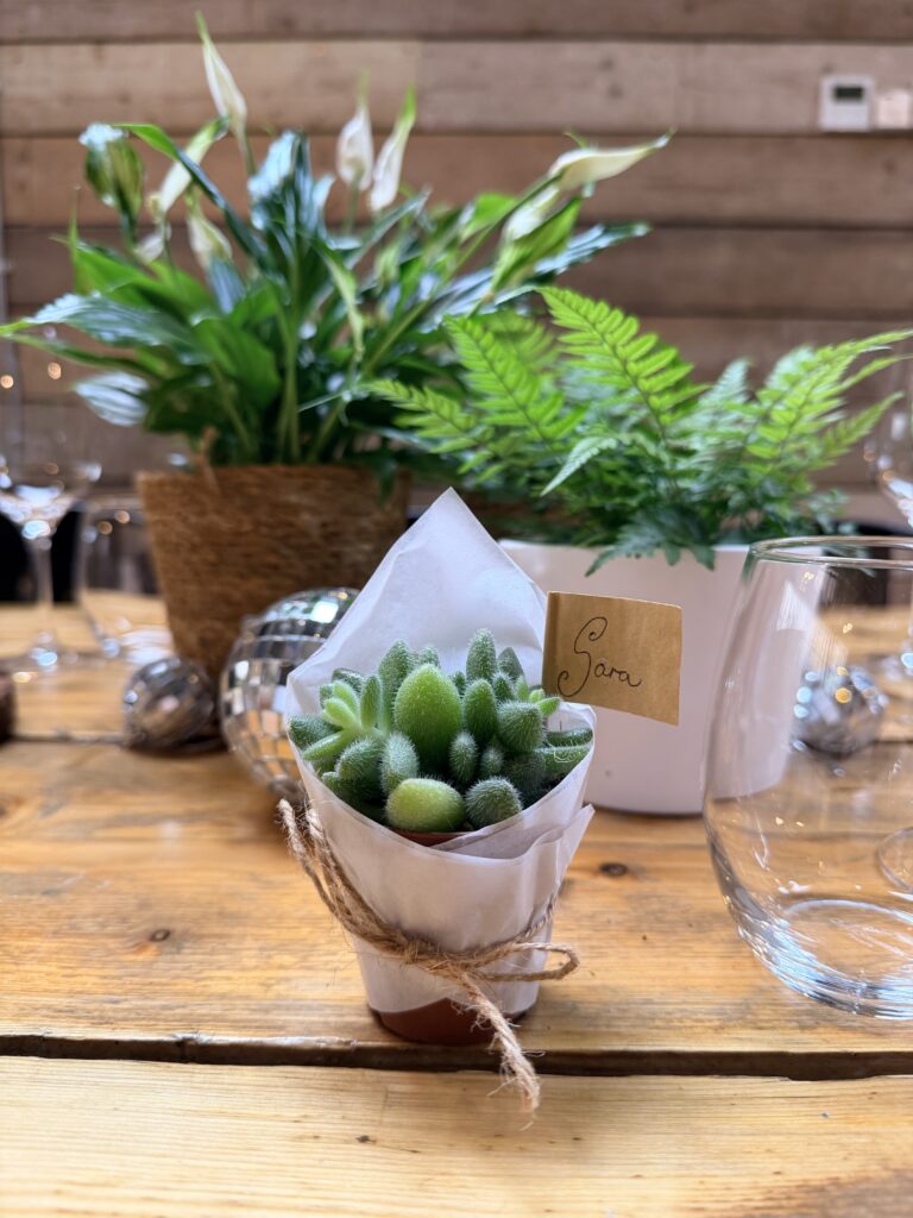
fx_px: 844
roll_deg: -1.1
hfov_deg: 56.8
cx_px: 456
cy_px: 609
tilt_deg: -9.4
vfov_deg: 71.6
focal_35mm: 24
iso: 200
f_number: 1.78
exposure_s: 1/100
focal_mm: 6.76
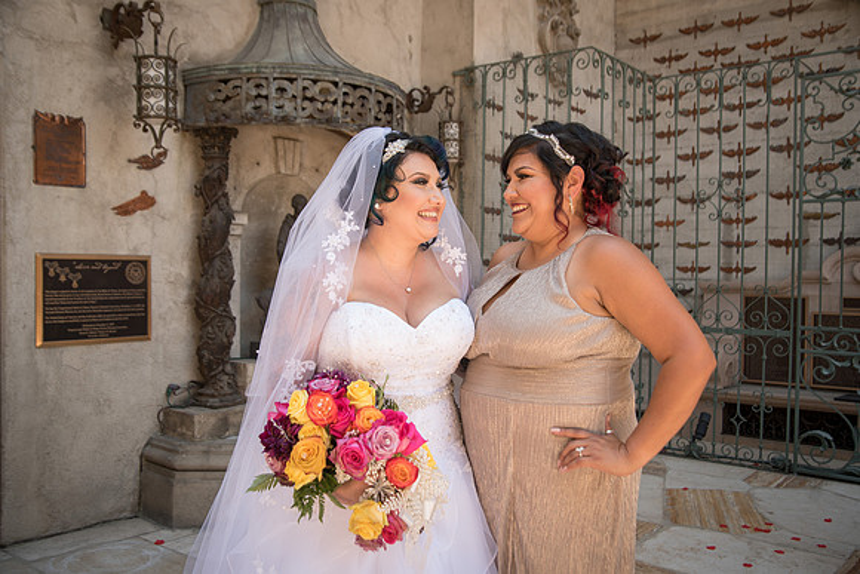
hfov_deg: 58.7
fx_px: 765
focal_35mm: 32
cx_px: 430
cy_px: 287
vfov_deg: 41.1
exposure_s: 1/100
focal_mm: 32
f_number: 4.5
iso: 100
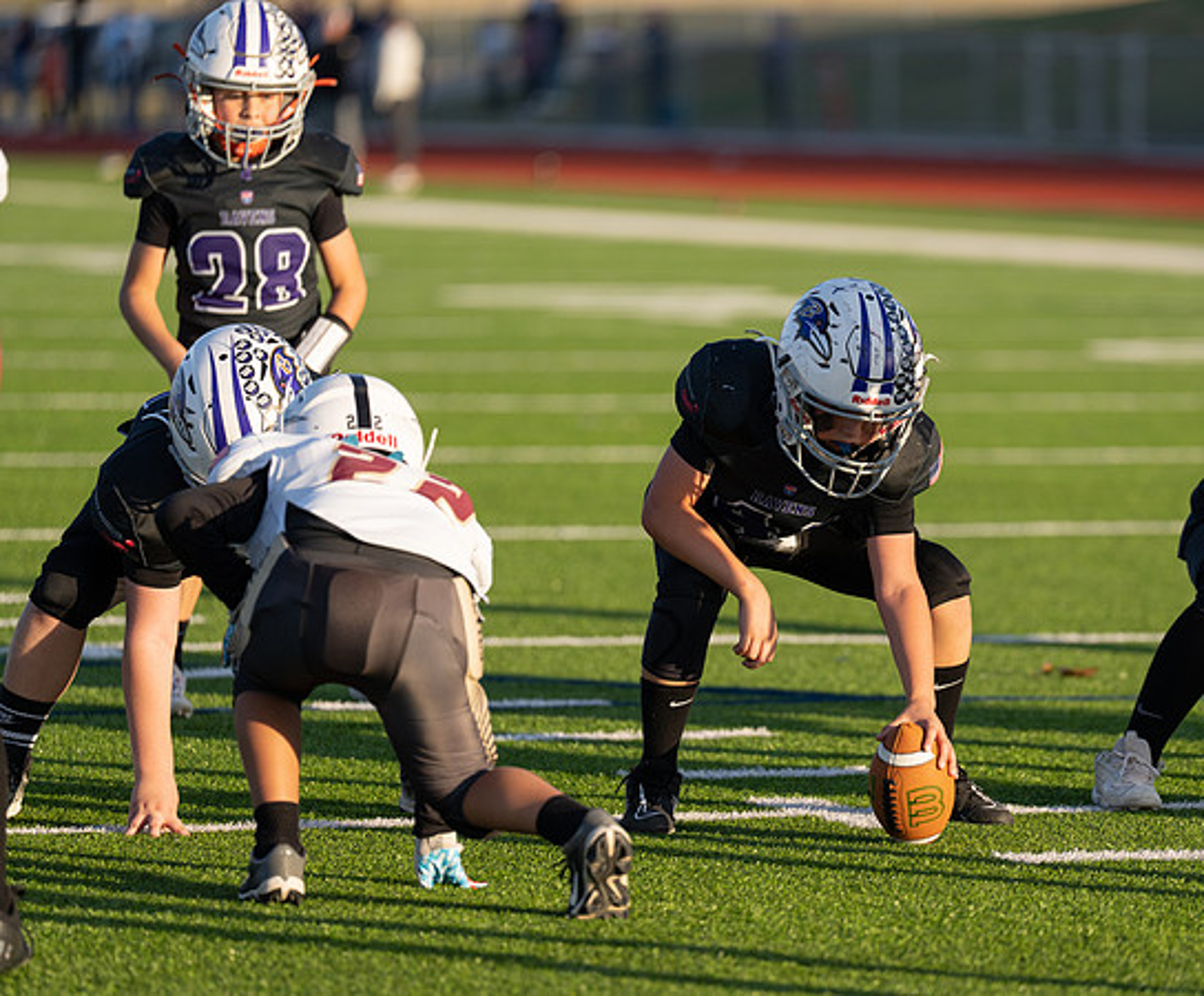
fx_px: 9531
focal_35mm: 264
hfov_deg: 7.2
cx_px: 828
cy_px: 554
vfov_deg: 6.0
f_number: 2.8
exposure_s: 1/1600
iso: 160
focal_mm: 200
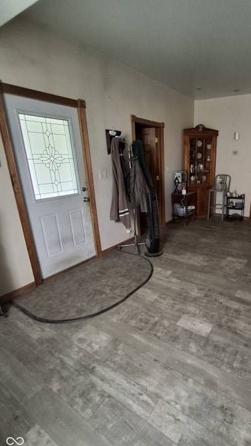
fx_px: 213
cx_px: 170
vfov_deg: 92.7
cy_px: 225
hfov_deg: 59.4
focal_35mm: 18
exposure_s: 1/40
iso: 250
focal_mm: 1.64
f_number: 2.2
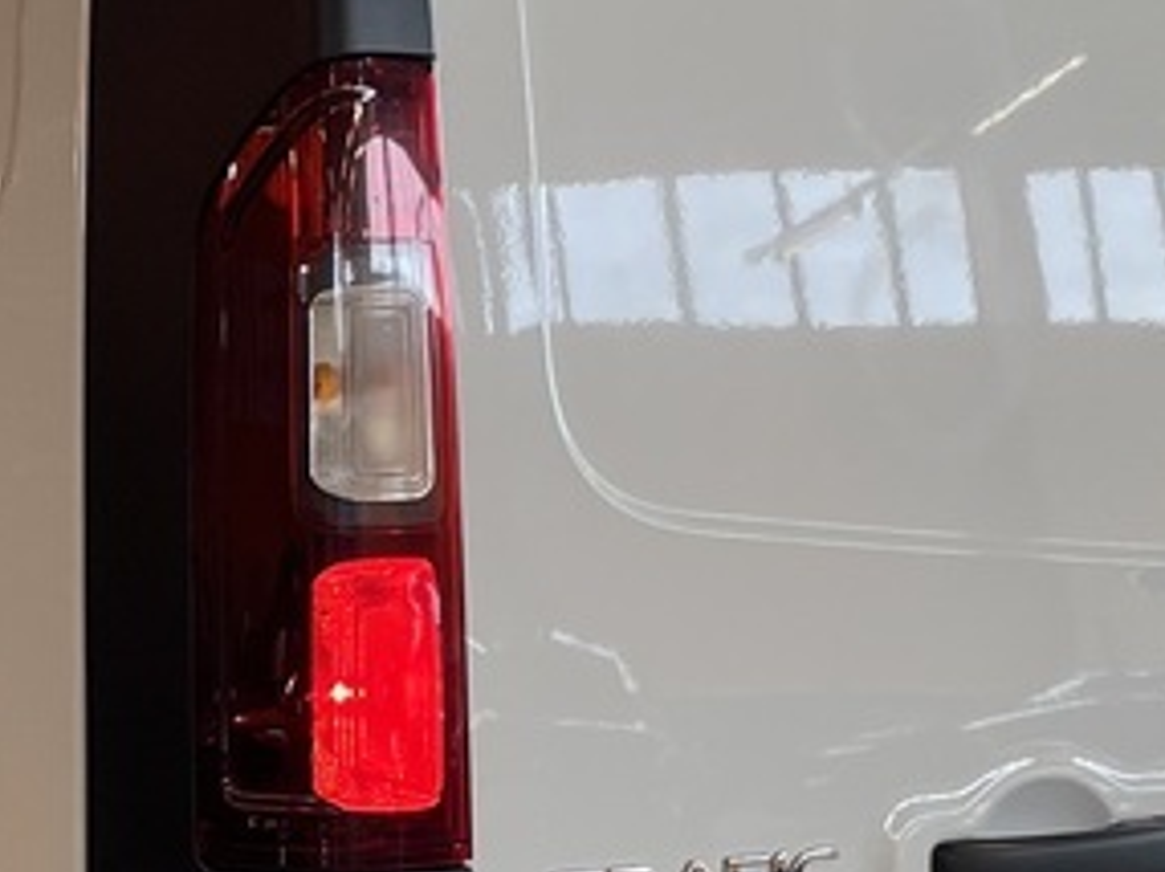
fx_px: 4405
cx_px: 143
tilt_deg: -1.9
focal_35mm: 131
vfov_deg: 11.2
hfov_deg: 14.9
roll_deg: +0.8
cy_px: 758
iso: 80
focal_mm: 4.2
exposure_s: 1/100
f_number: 1.6
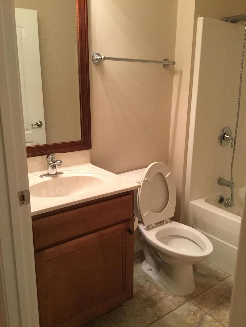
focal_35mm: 31
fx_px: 294
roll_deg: +1.5
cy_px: 164
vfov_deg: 58.4
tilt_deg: -14.1
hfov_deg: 45.4
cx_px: 123
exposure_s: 1/33
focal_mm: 3.3
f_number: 2.4
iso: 200
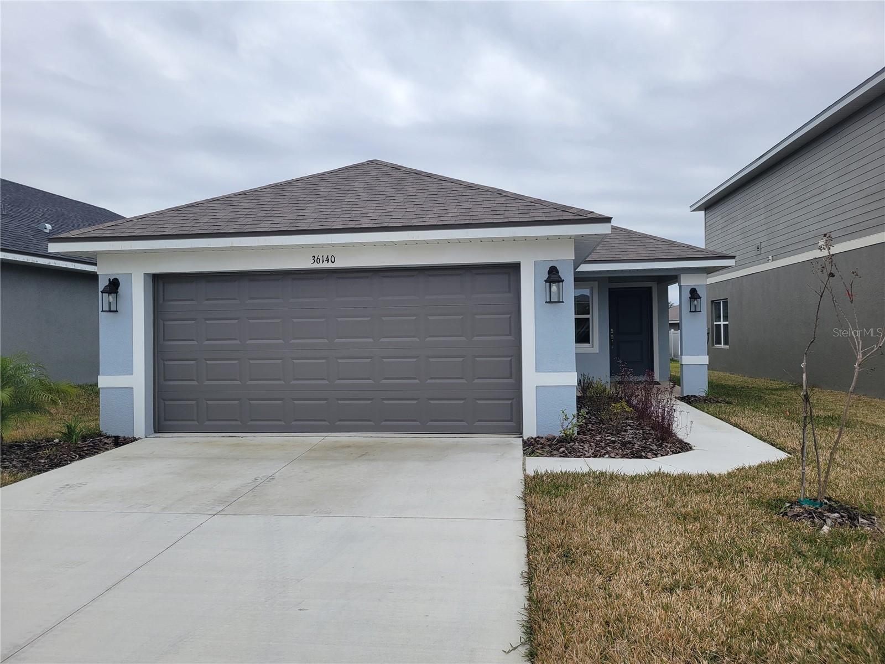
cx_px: 442
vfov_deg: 53.1
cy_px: 332
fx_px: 665
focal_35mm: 26
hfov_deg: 67.3
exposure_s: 1/2450
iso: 40
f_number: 1.8
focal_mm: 5.4
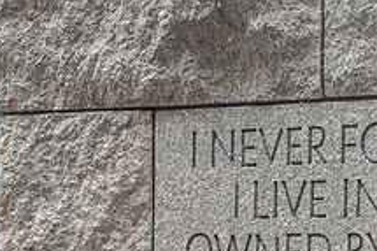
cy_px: 387
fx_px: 2407
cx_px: 392
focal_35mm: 230
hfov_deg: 8.9
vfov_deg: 5.9
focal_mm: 66
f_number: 9
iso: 1000
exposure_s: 1/160
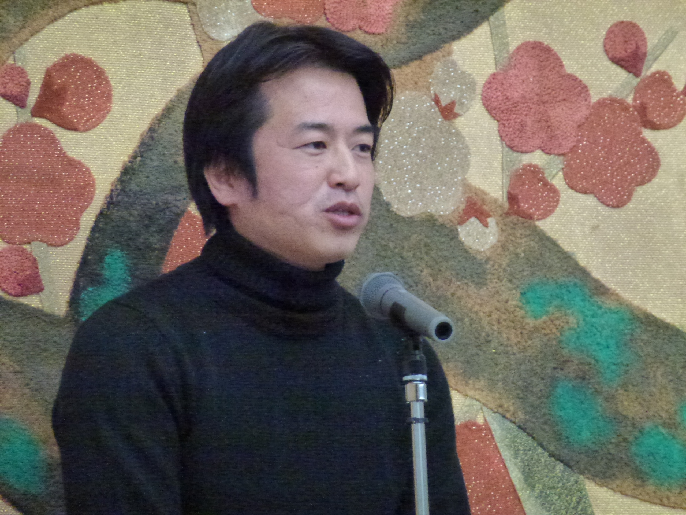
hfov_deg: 6.1
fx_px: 6480
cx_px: 343
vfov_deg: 4.5
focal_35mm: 327
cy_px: 258
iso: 1600
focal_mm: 58.6
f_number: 5.8
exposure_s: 1/60
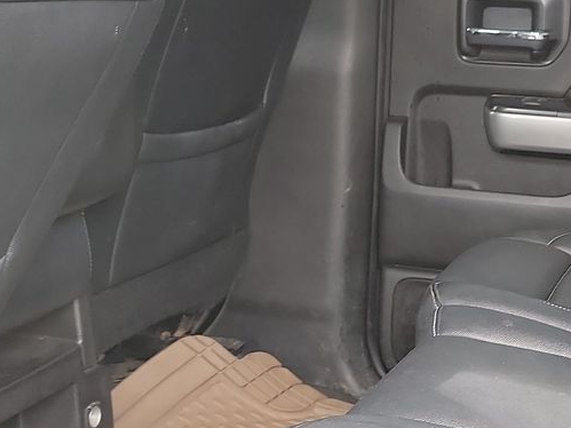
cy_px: 245
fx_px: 1270
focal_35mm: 77
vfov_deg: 19.1
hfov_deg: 24.5
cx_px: 526
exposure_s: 1/59
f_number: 1.8
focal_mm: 6.7
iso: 254
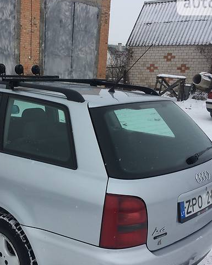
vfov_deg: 39.5
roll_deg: -1.1
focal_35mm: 47
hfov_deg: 31.3
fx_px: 369
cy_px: 150
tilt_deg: -12.9
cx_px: 44
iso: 32
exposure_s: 1/684
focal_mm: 4.2
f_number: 2.2
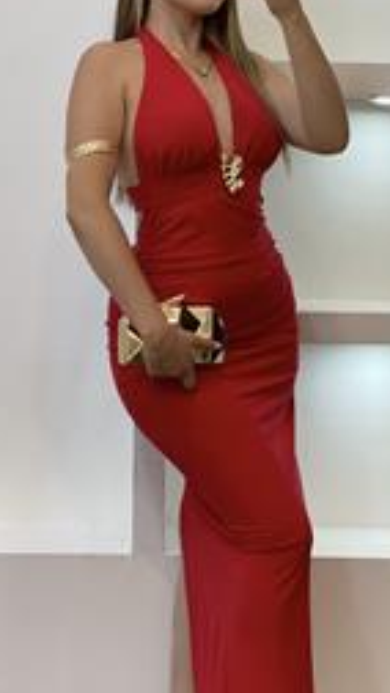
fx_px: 1707
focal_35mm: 93
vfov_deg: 22.9
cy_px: 359
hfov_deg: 13.0
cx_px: 236
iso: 80
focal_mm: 6
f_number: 2
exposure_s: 1/100
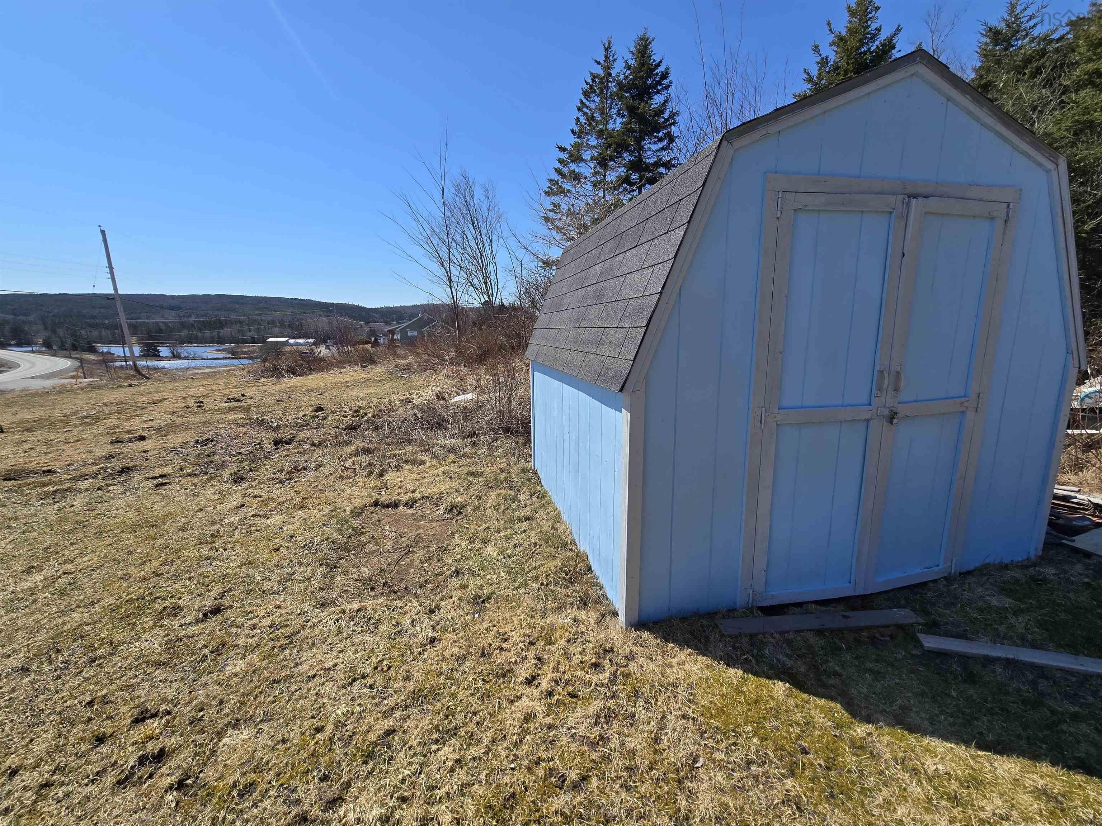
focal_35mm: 13
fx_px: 414
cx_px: 551
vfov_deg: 89.9
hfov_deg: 106.2
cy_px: 413
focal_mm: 2.2
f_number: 2.2
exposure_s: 1/2531
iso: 50
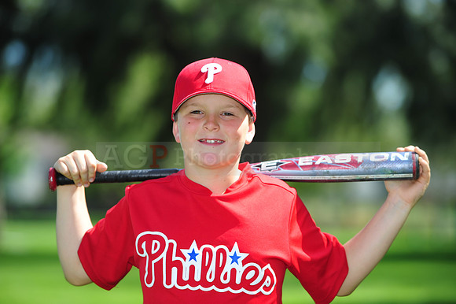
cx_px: 228
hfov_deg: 10.3
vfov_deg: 6.9
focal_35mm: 200
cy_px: 152
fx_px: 2532
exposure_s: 1/640
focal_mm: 200
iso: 200
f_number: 4.5
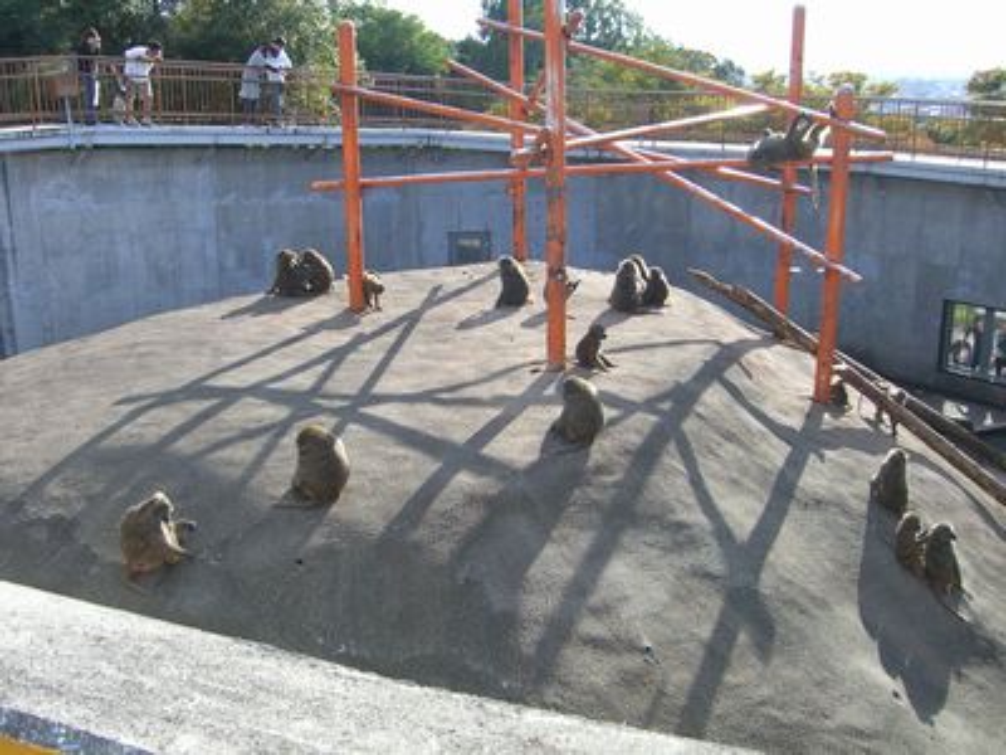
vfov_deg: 37.7
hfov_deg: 49.0
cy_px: 378
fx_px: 1104
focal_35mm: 38
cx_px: 503
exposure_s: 1/800
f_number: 2.7
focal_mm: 6.2
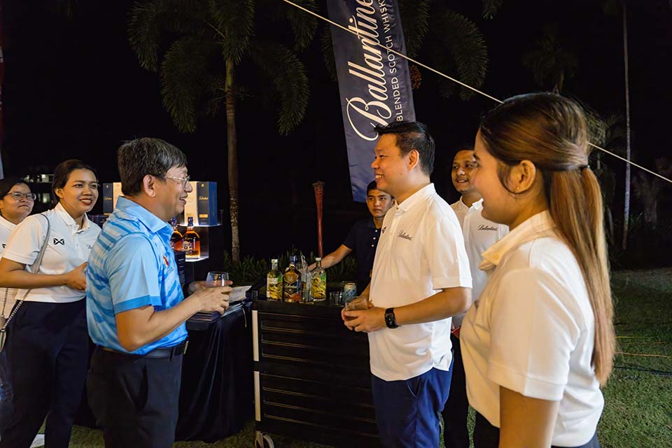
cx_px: 336
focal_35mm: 24
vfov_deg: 53.1
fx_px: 448
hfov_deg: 73.7
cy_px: 224
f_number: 6.3
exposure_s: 1/200
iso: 45600
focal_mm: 24
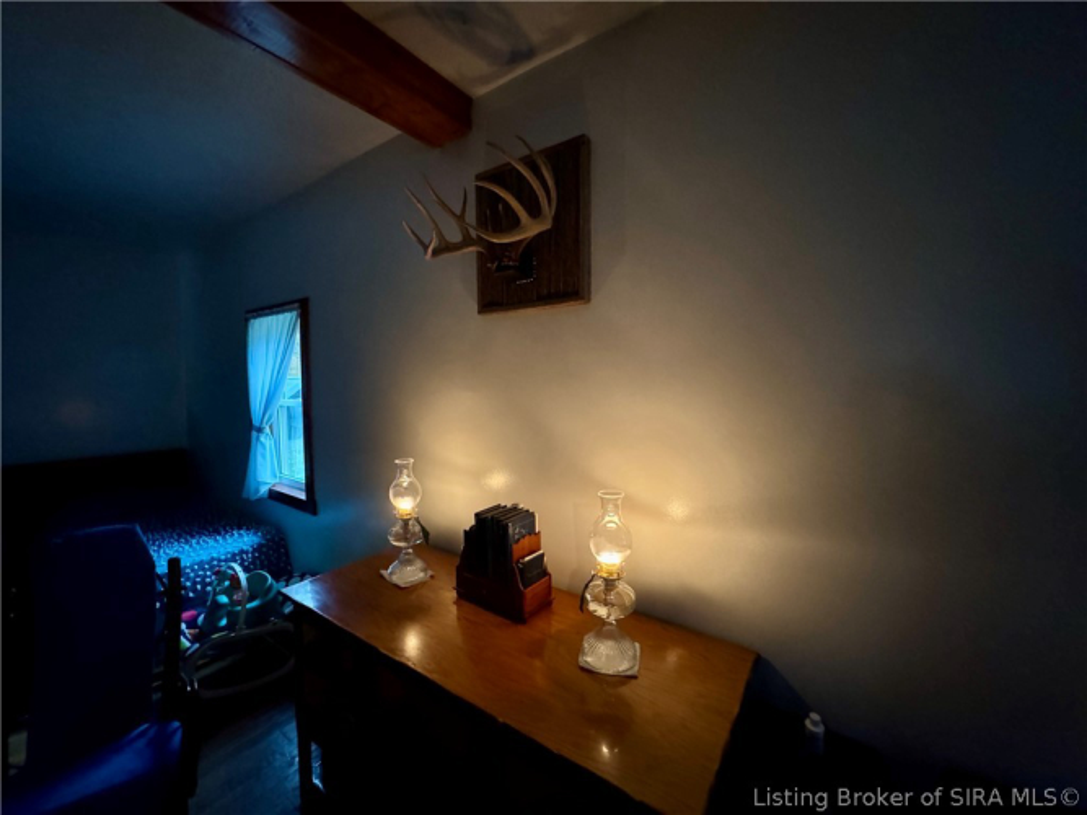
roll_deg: +0.3
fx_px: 440
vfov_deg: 85.7
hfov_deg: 102.1
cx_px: 544
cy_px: 408
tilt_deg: -4.6
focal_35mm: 14
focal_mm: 2.22
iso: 1250
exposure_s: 1/46
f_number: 2.2
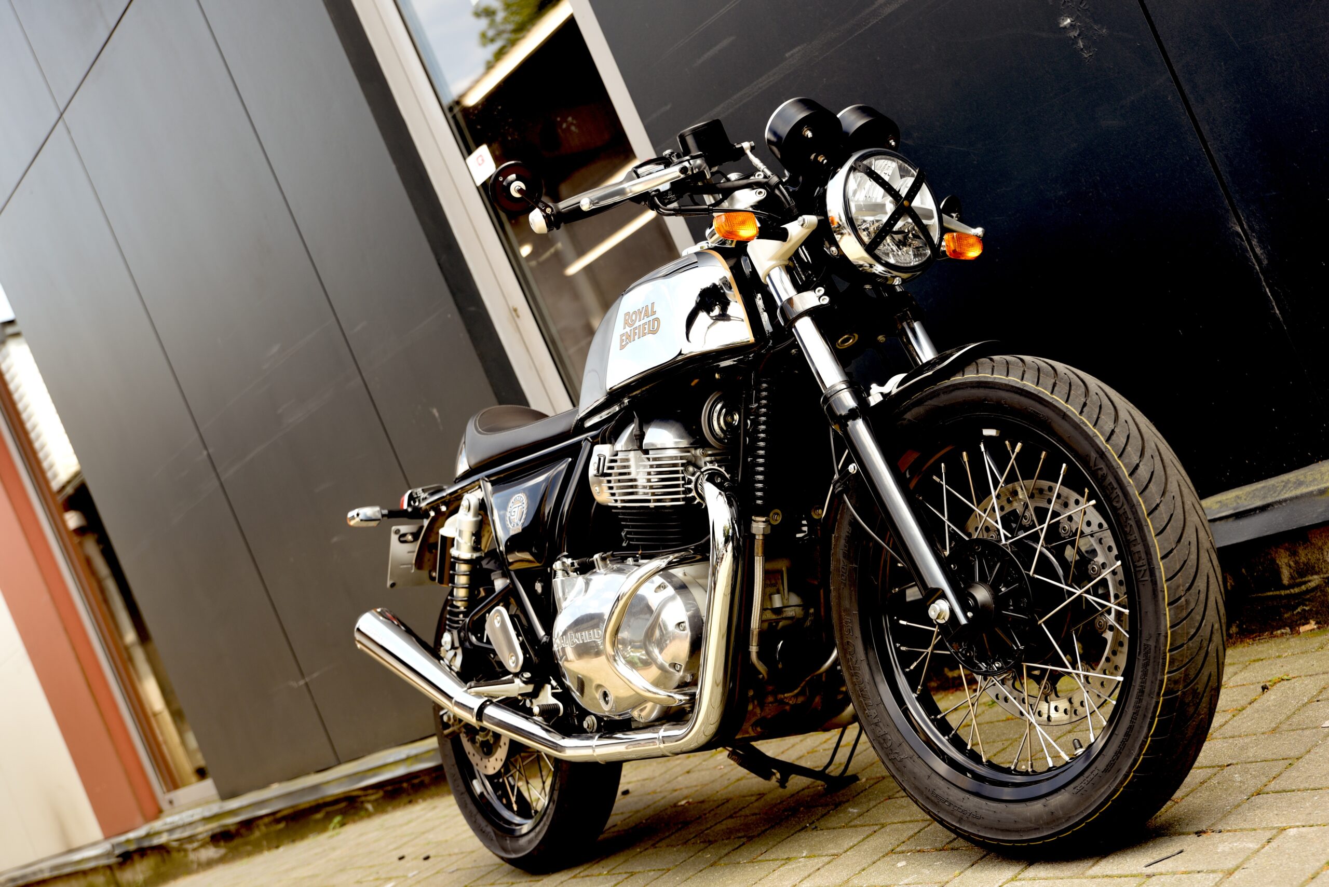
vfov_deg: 29.3
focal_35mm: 46
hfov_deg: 42.7
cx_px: 664
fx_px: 1699
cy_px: 444
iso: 100
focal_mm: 46
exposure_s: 1/80
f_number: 4.5
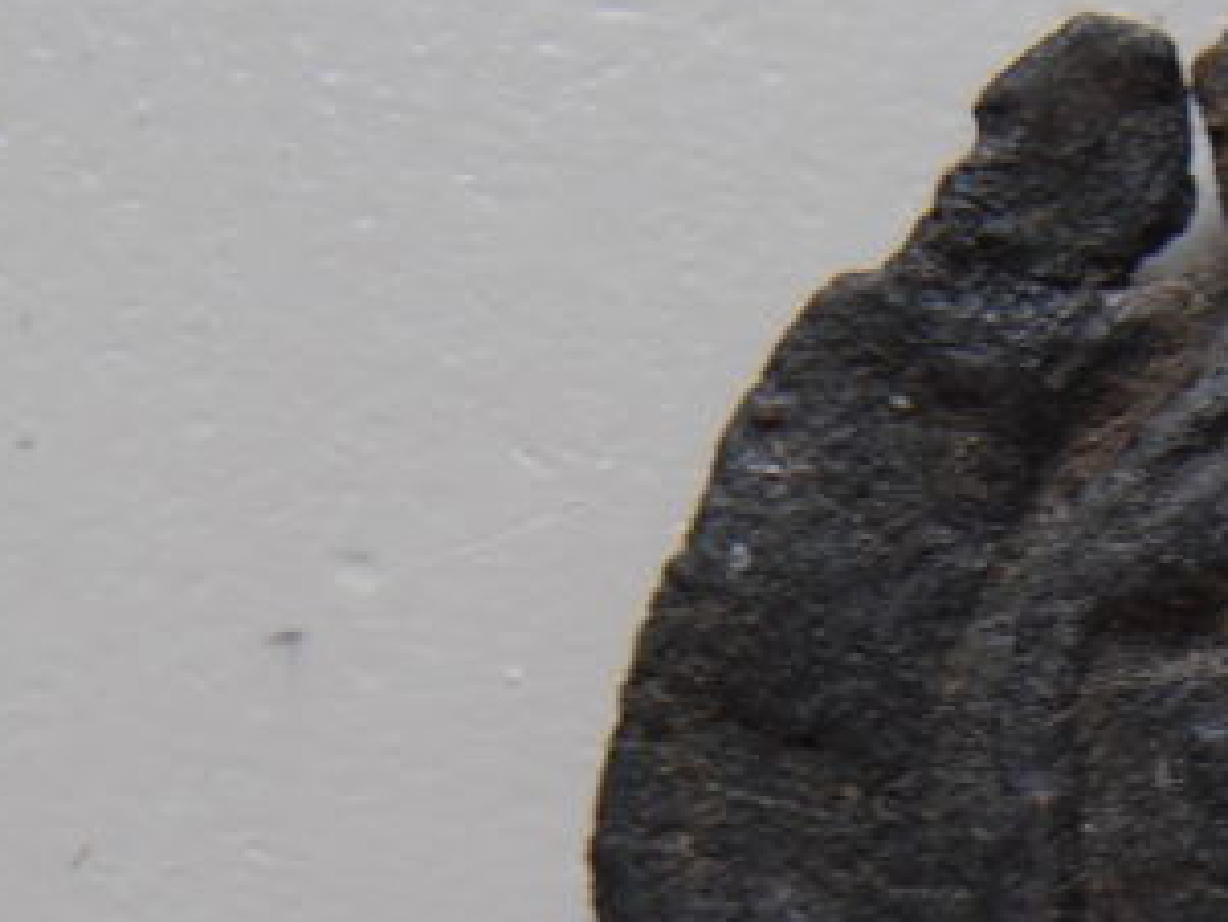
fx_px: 4365
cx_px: 1461
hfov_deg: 15.5
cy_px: 1281
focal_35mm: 123
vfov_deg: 11.7
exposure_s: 1/40
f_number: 3.9
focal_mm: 6.61
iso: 100
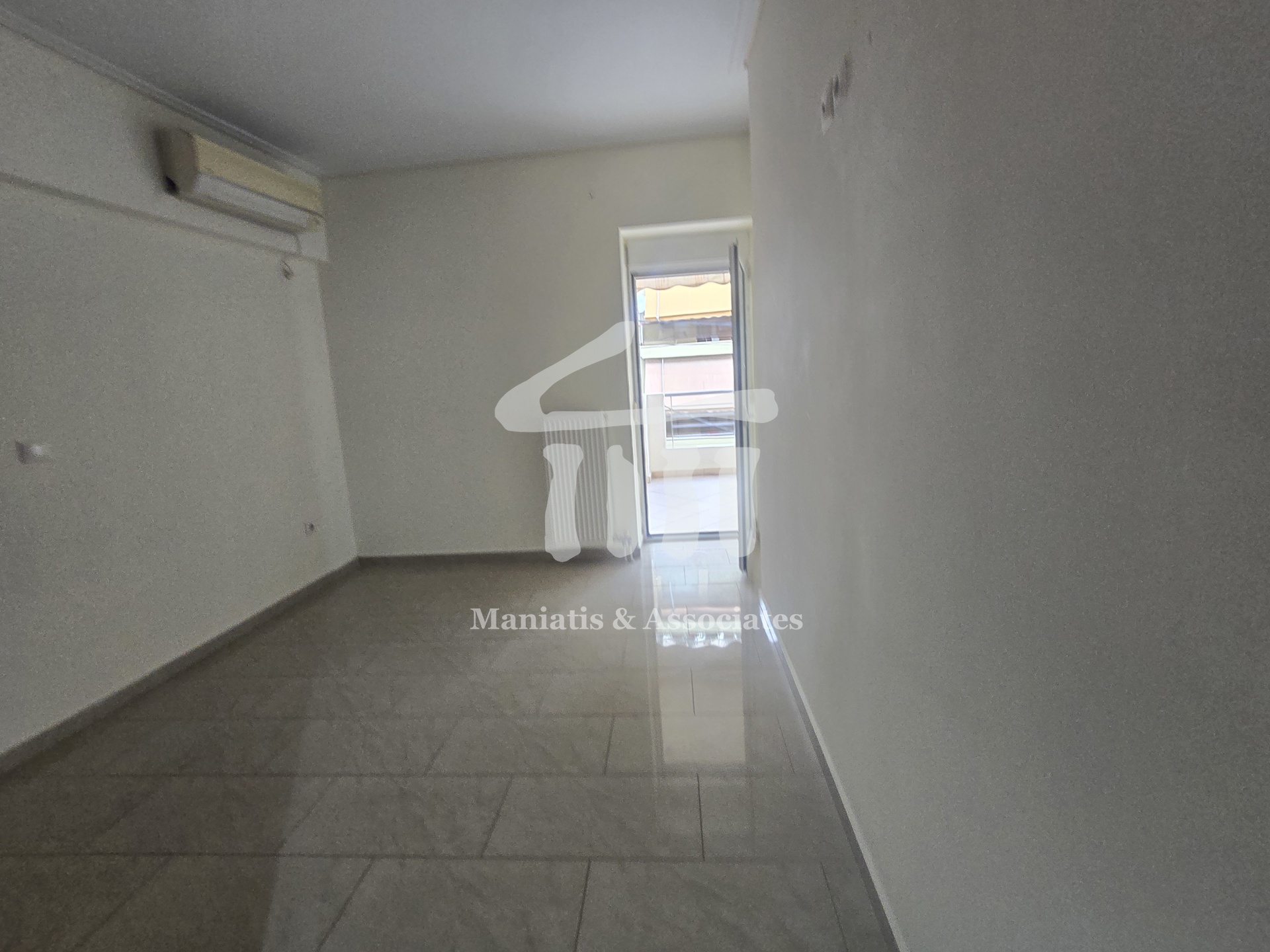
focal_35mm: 13
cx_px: 635
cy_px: 476
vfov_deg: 89.9
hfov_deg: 106.2
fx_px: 477
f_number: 2.2
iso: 100
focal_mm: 2.2
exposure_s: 1/50
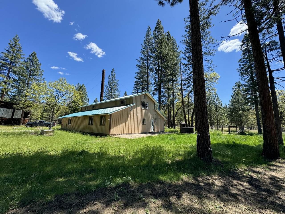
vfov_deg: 85.7
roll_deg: -1.0
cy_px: 107
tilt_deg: +8.9
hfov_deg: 102.1
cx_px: 142
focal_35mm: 14
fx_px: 115
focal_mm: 2.22
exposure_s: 1/868
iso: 40
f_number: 2.2
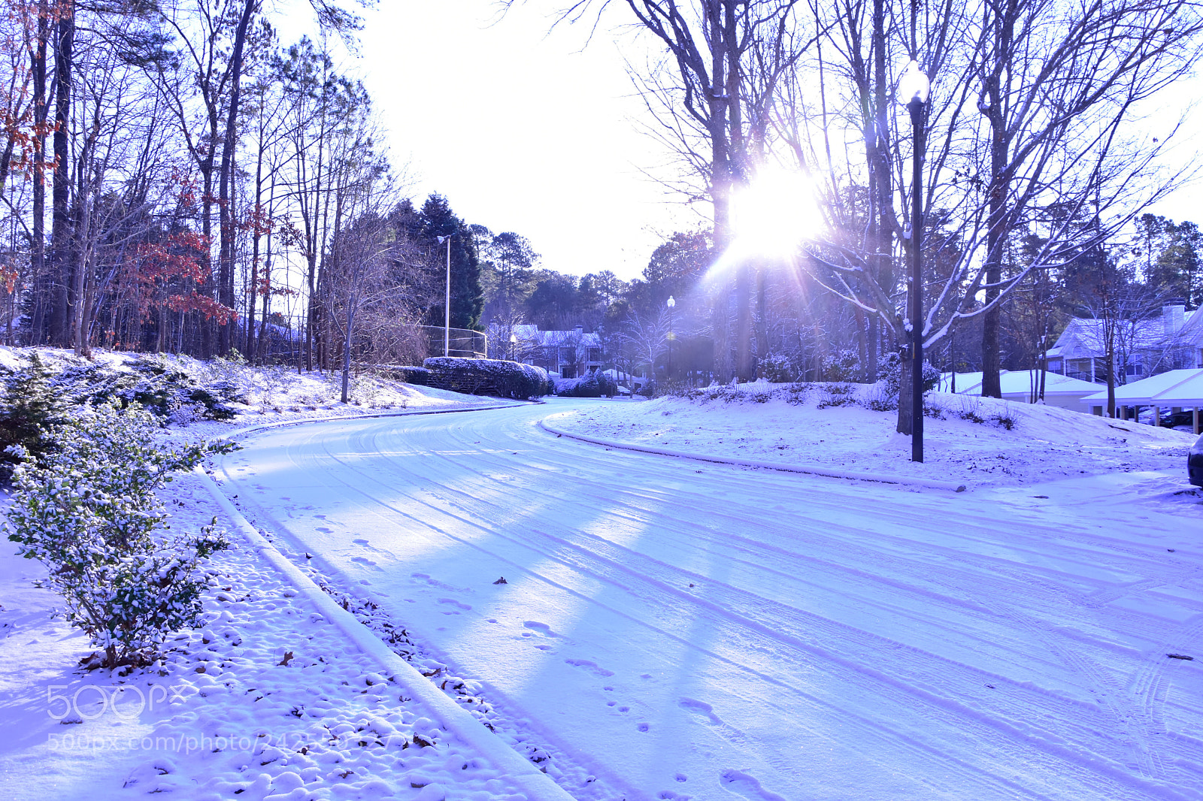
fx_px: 1052
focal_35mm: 32
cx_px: 602
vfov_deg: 41.7
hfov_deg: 59.5
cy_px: 400
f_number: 9
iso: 800
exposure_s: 1/320
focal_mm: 21
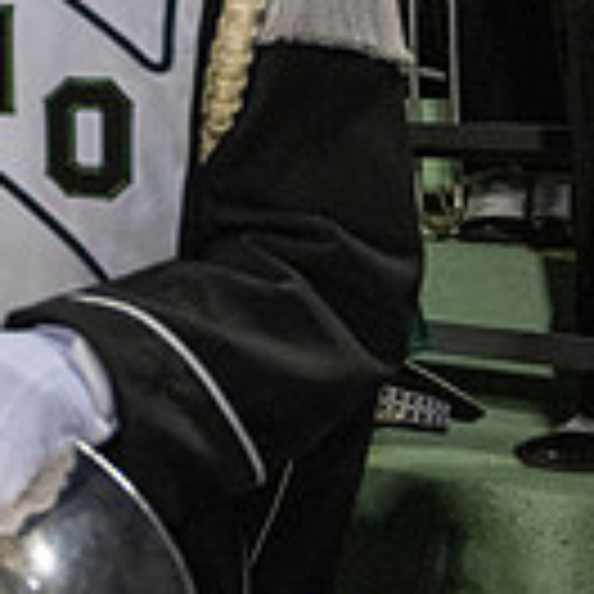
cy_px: -61
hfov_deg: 14.1
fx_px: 2097
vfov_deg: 15.7
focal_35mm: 108
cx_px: -513
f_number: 4
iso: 3200
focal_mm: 29
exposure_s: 1/500
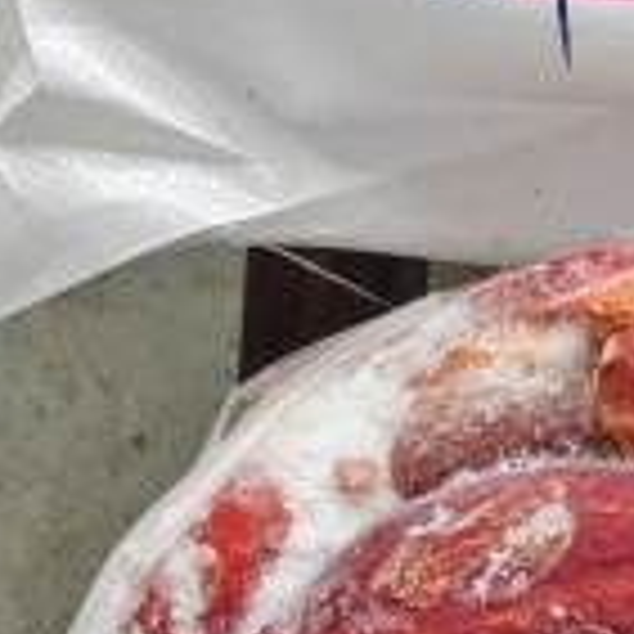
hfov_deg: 9.3
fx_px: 3730
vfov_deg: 9.0
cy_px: 1401
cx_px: 1075
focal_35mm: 180
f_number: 1.9
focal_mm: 5.52
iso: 50
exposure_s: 1/110
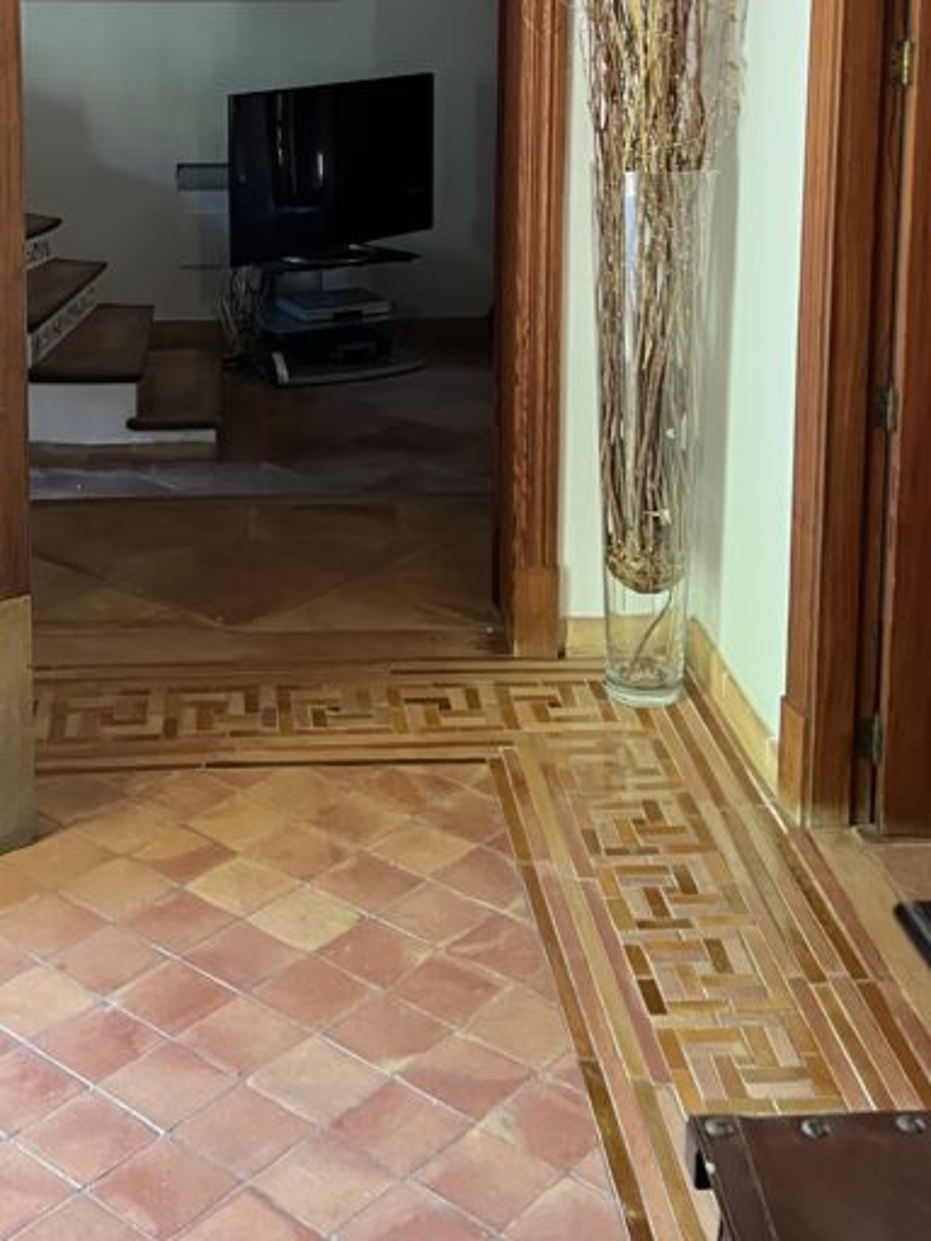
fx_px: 1865
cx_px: 310
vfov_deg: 35.0
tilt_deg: -5.7
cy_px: 155
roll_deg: +2.2
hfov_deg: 27.9
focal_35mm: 52
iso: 250
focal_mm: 5.7
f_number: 1.5
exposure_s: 1/60
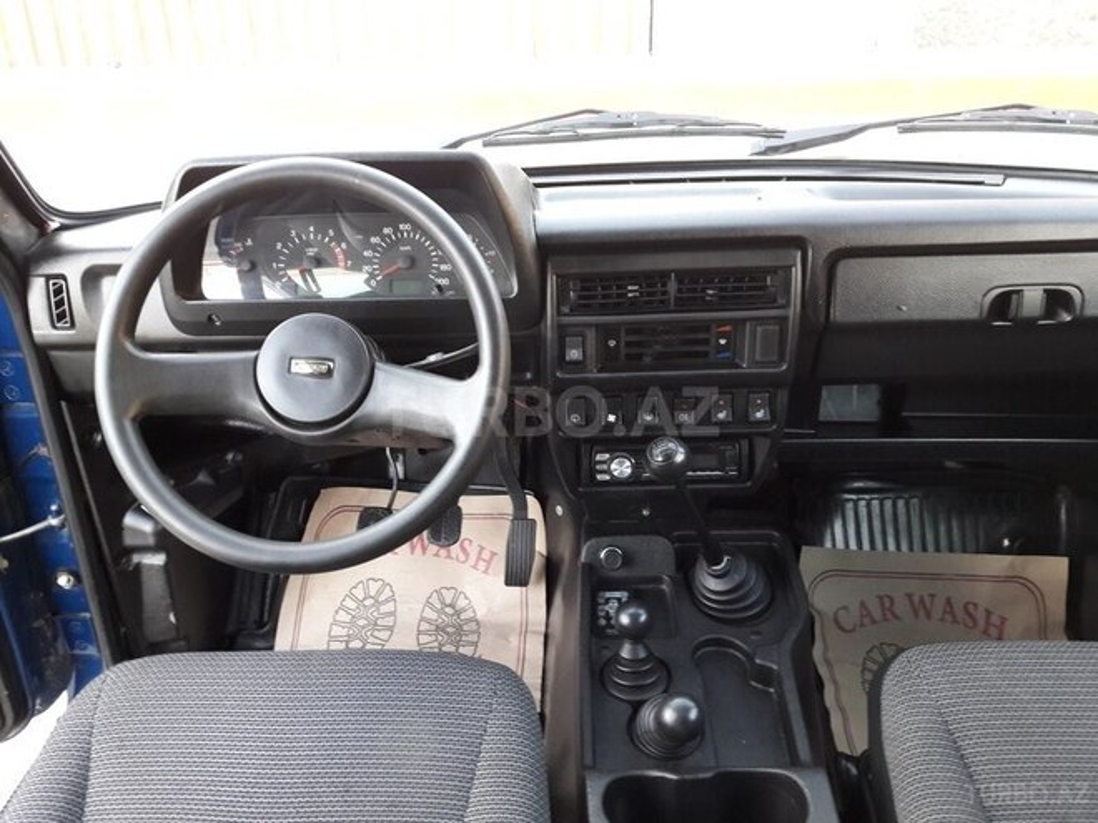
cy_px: 412
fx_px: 888
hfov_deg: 63.4
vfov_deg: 49.7
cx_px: 549
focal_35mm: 28
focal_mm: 3.7
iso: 160
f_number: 1.9
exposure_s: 1/25
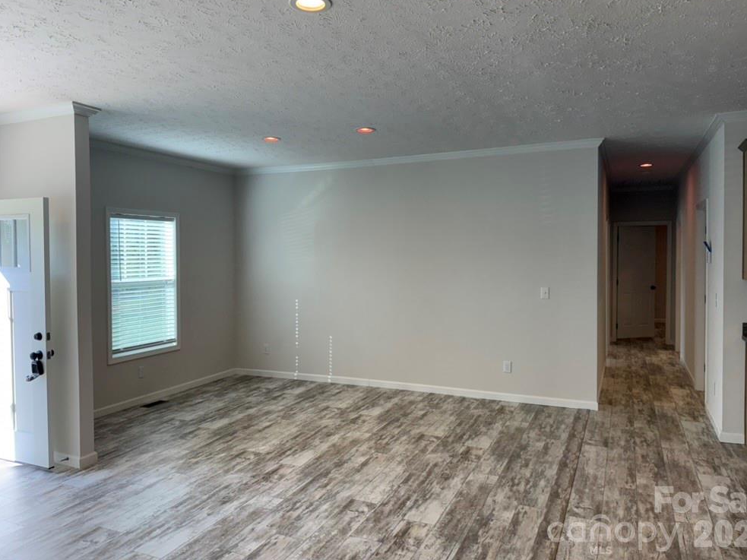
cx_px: 387
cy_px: 269
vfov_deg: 54.9
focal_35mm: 25
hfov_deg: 69.4
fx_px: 539
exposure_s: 1/433
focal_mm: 6.76
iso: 100
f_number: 1.78
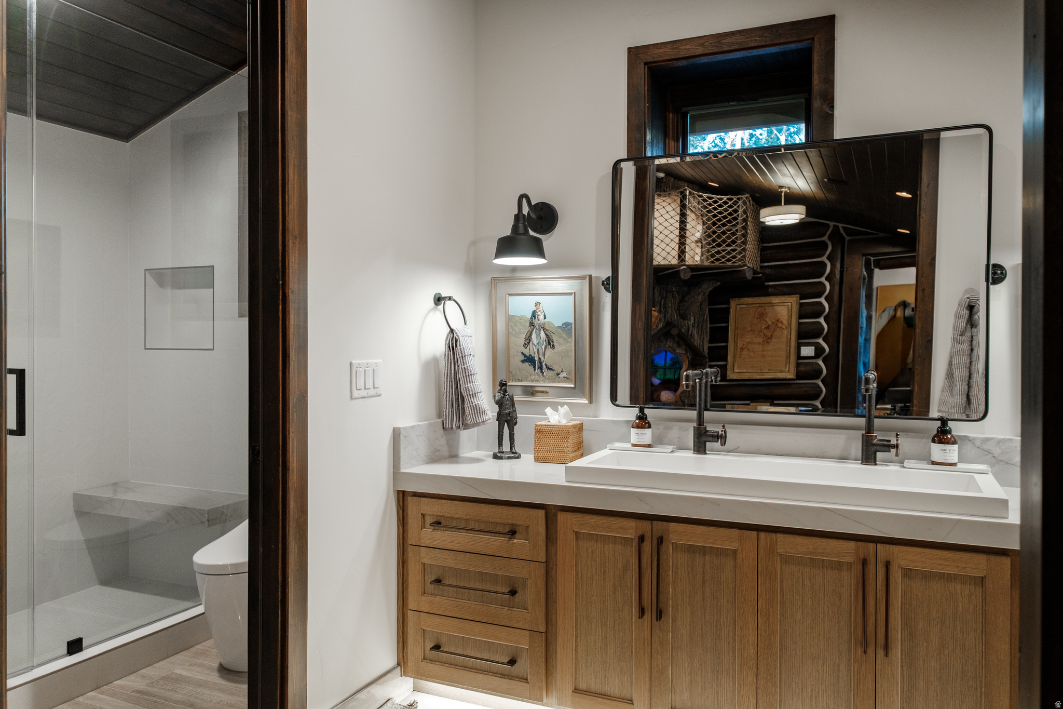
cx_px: 532
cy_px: 354
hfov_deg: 71.5
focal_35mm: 25
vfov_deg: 51.3
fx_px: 738
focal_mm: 16.6
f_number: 4.5
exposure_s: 1/25
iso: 400
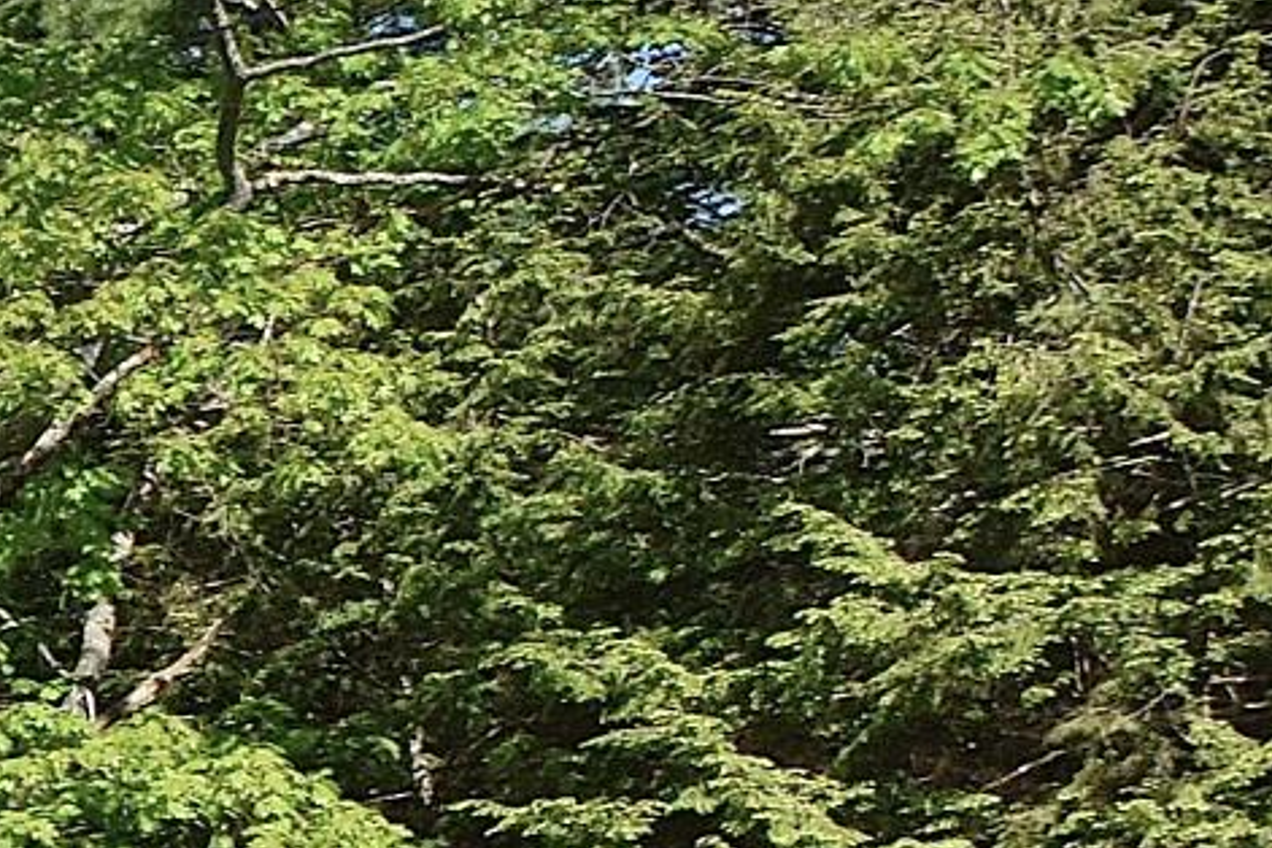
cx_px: -2449
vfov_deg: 9.4
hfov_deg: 10.5
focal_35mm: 143
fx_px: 5059
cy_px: 1091
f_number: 11
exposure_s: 1/200
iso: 100
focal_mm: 15
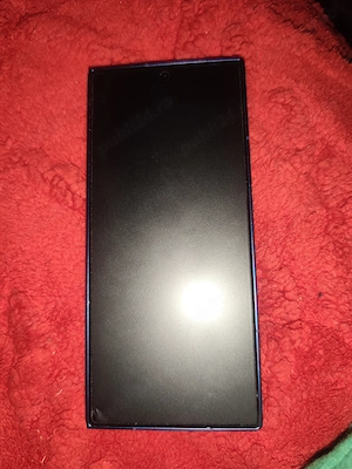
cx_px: 176
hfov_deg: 58.9
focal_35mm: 23
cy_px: 234
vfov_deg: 73.9
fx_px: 312
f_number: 1.65
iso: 200
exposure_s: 1/50
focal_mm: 6.19
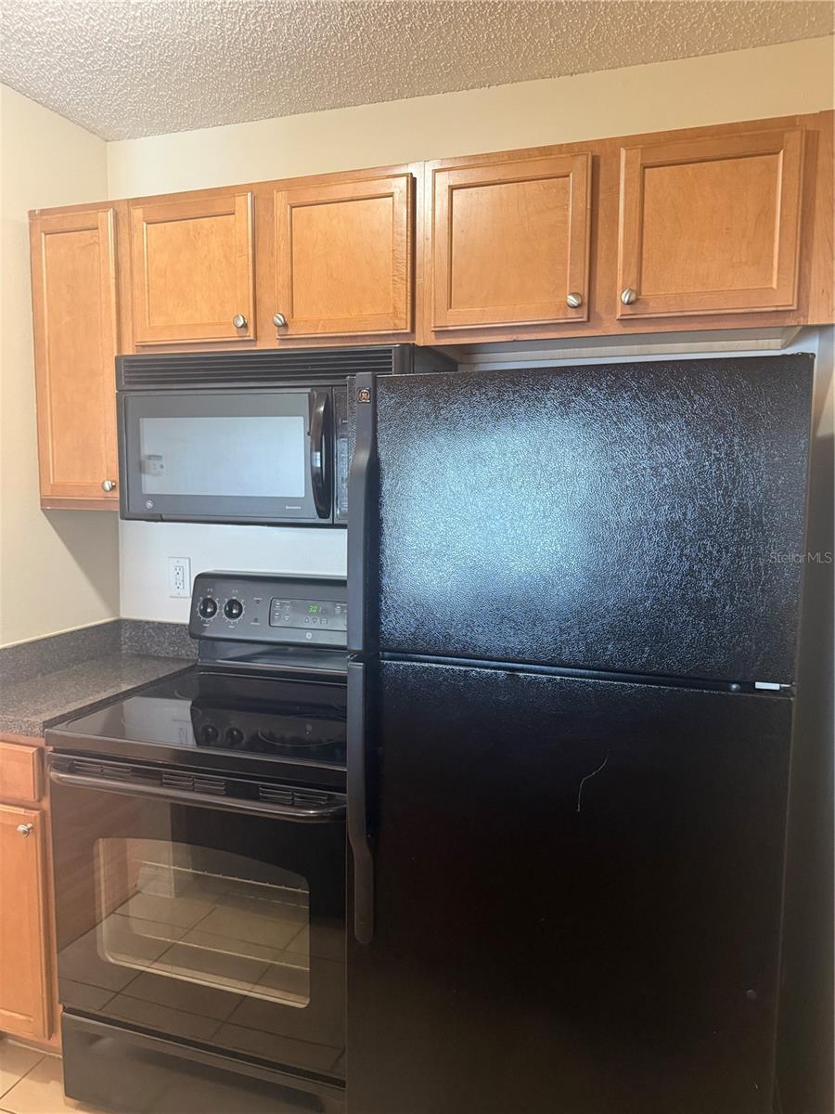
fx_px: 772
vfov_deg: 71.6
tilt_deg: -4.4
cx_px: 418
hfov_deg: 56.8
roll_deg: -1.0
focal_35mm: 24
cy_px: 557
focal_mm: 6.76
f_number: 1.78
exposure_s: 1/60
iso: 500
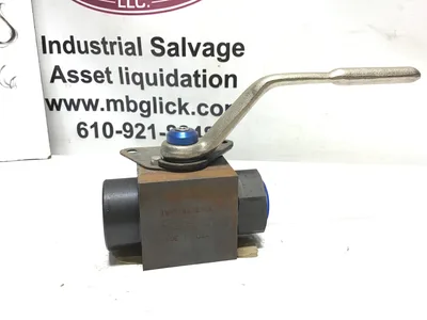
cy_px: 160
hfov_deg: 58.4
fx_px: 382
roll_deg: +0.8
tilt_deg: -17.7
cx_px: 214
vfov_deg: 45.4
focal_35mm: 31
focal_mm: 3.3
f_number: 2.4
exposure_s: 1/40
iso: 25
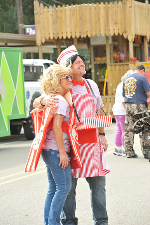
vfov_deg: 10.3
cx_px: 75
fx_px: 1251
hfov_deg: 6.9
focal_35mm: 200
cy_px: 112
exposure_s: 1/125
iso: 200
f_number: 9
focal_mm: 200
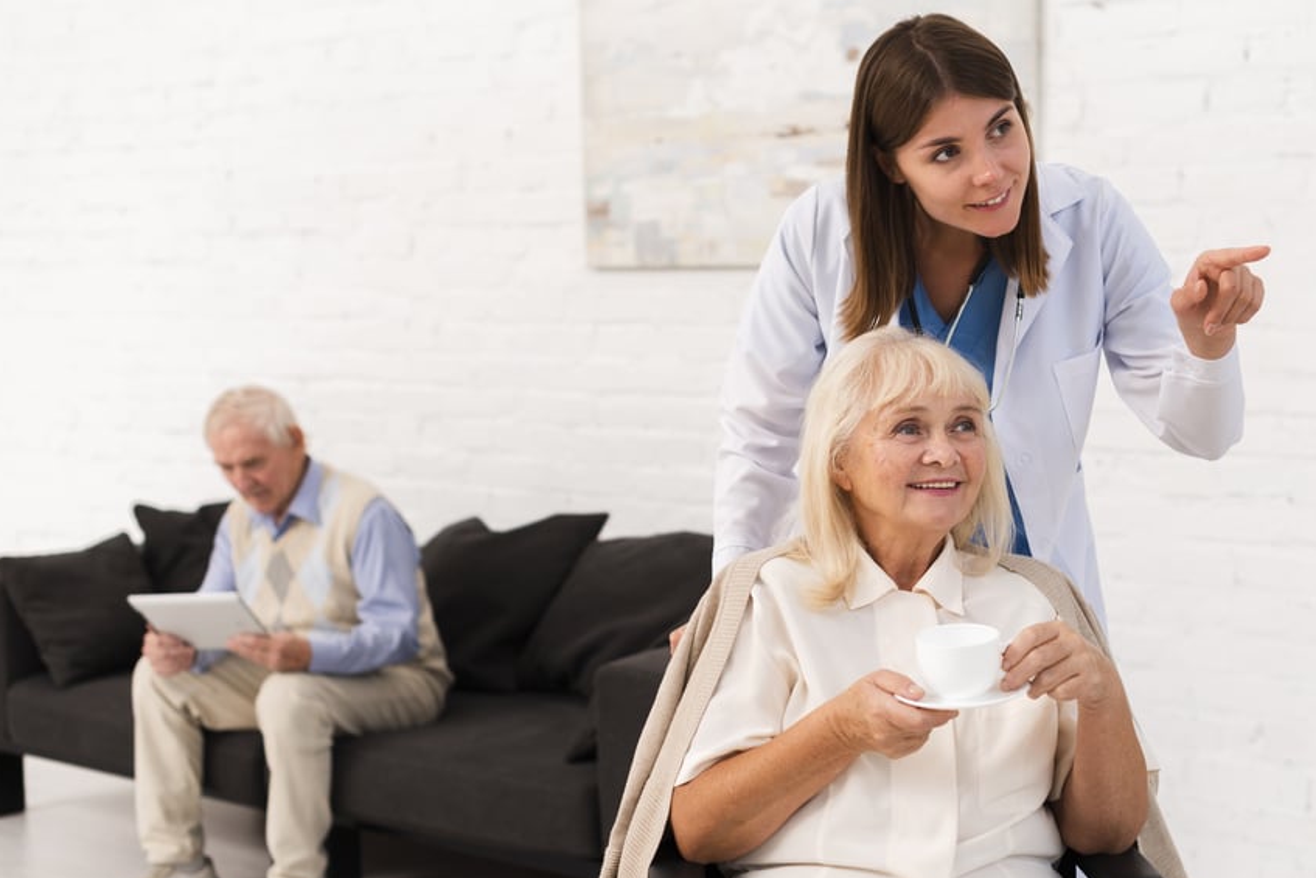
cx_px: 718
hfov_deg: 33.9
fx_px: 2157
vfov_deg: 23.0
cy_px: 493
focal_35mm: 59
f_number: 2.8
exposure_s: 1/160
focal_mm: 50
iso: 160
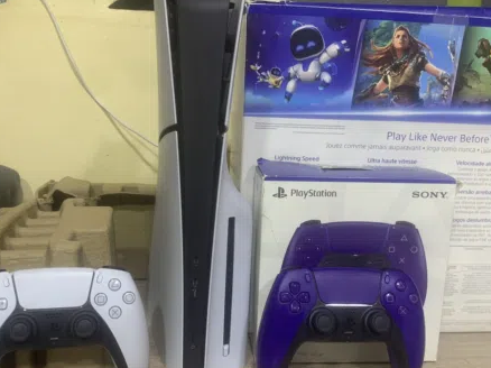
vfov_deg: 37.6
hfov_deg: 49.0
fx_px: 539
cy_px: 211
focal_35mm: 38
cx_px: 257
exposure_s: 1/50
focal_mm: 4.25
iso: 160
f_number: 1.8
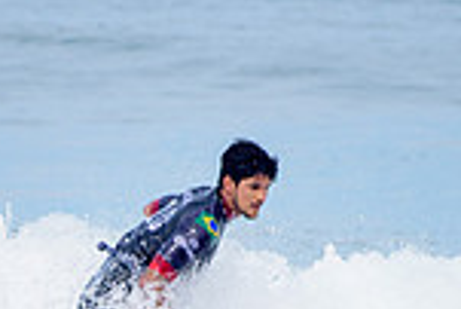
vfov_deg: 0.7
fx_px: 24571
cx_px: 153
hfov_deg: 1.1
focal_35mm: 1917
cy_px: 341
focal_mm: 500
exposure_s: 1/2000
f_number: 5.6
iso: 250
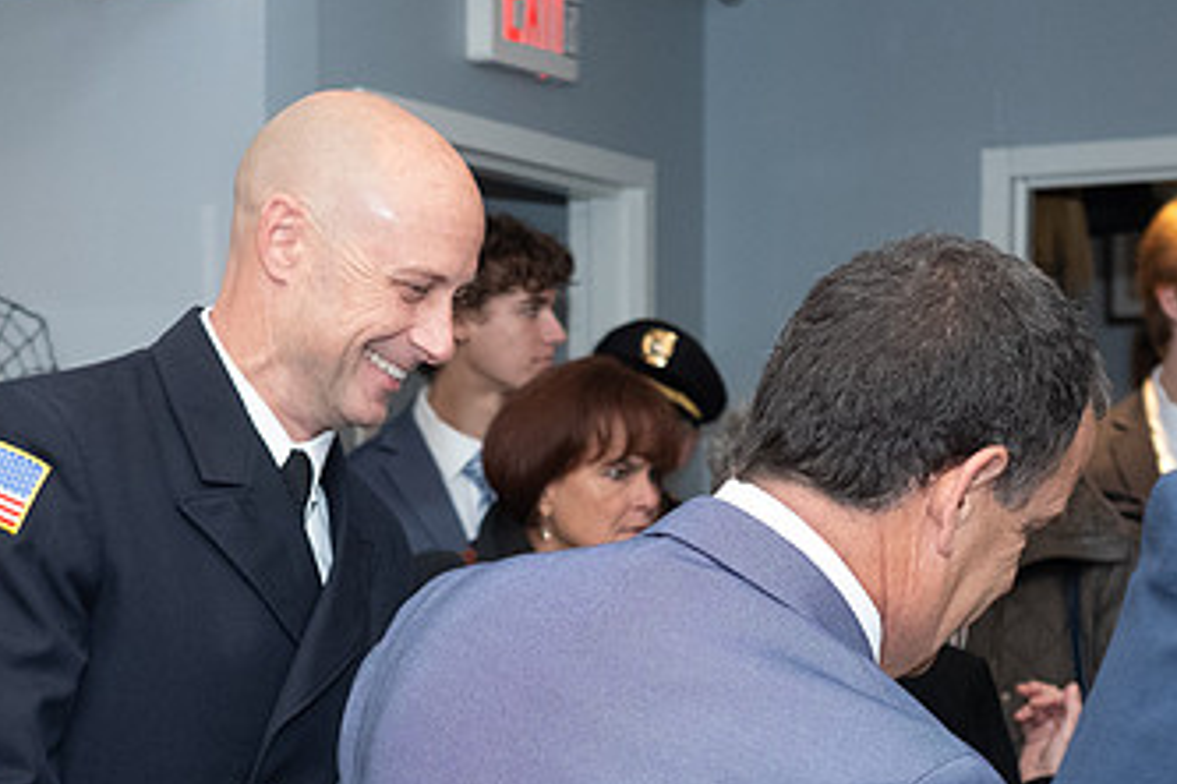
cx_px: 368
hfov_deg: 25.2
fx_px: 2615
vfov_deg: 16.9
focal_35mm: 80
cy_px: 682
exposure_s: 1/125
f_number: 2.8
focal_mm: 23
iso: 1600
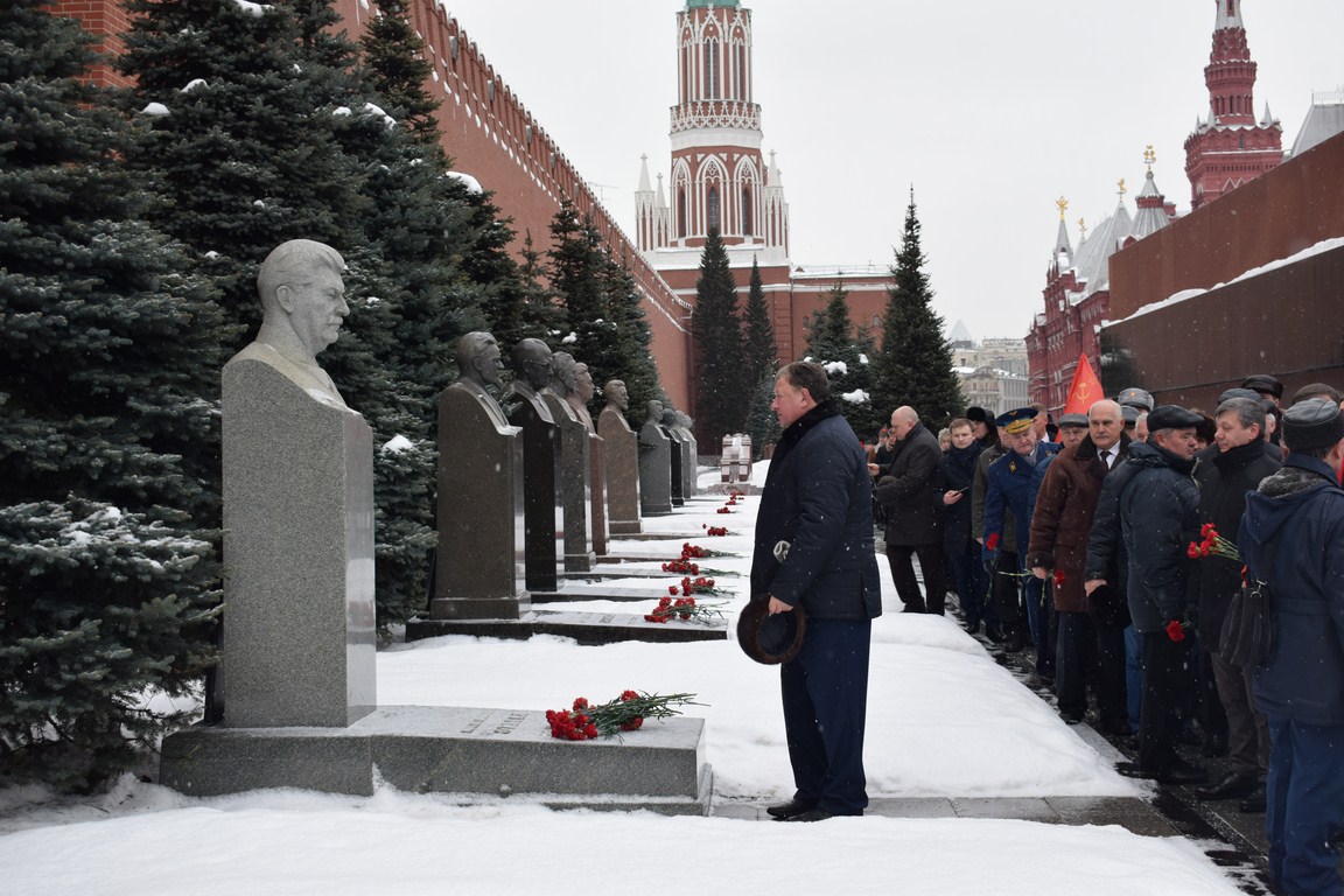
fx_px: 1792
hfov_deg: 41.1
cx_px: 672
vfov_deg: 28.1
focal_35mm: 48
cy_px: 448
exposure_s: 1/200
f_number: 7.1
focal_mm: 32
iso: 400
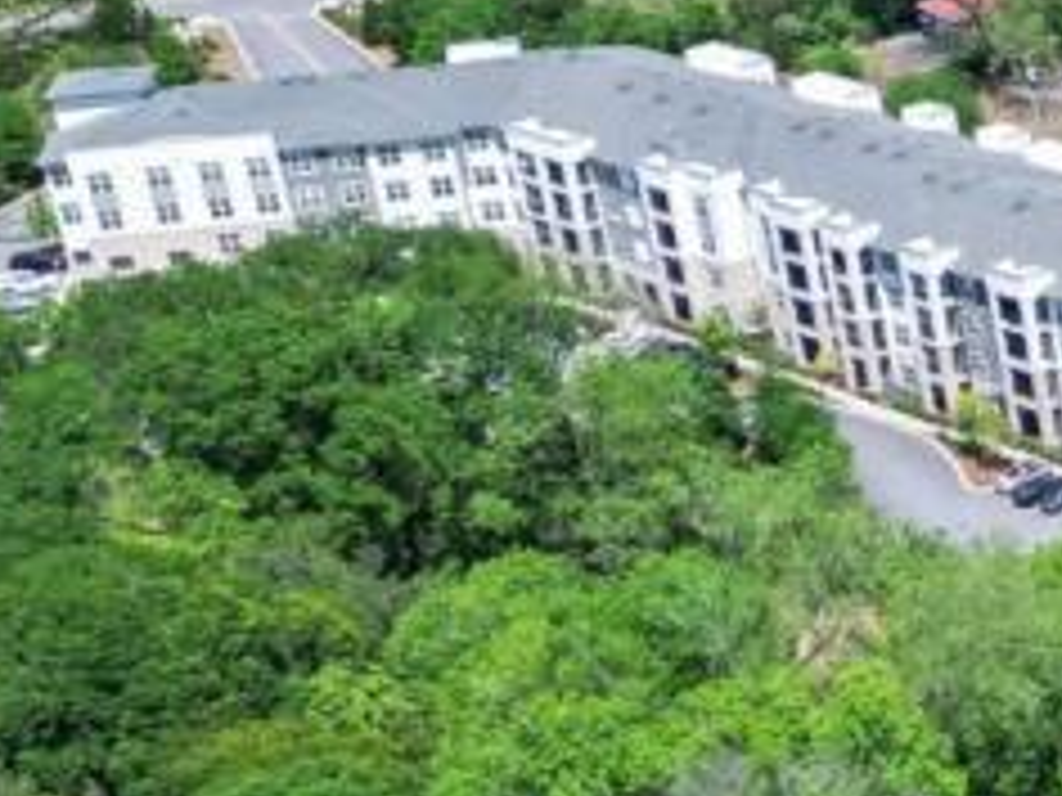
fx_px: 3743
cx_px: 2434
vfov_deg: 12.1
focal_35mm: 122
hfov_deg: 12.9
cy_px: 598
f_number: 1.7
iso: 120
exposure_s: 1/2500
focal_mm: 6.72
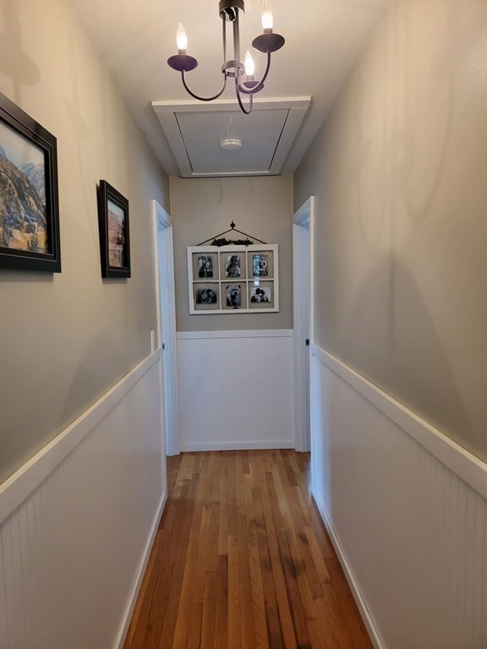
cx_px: 244
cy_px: 324
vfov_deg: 71.6
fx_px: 450
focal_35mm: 24
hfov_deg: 56.8
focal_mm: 6.7
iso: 320
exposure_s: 1/120
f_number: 1.8
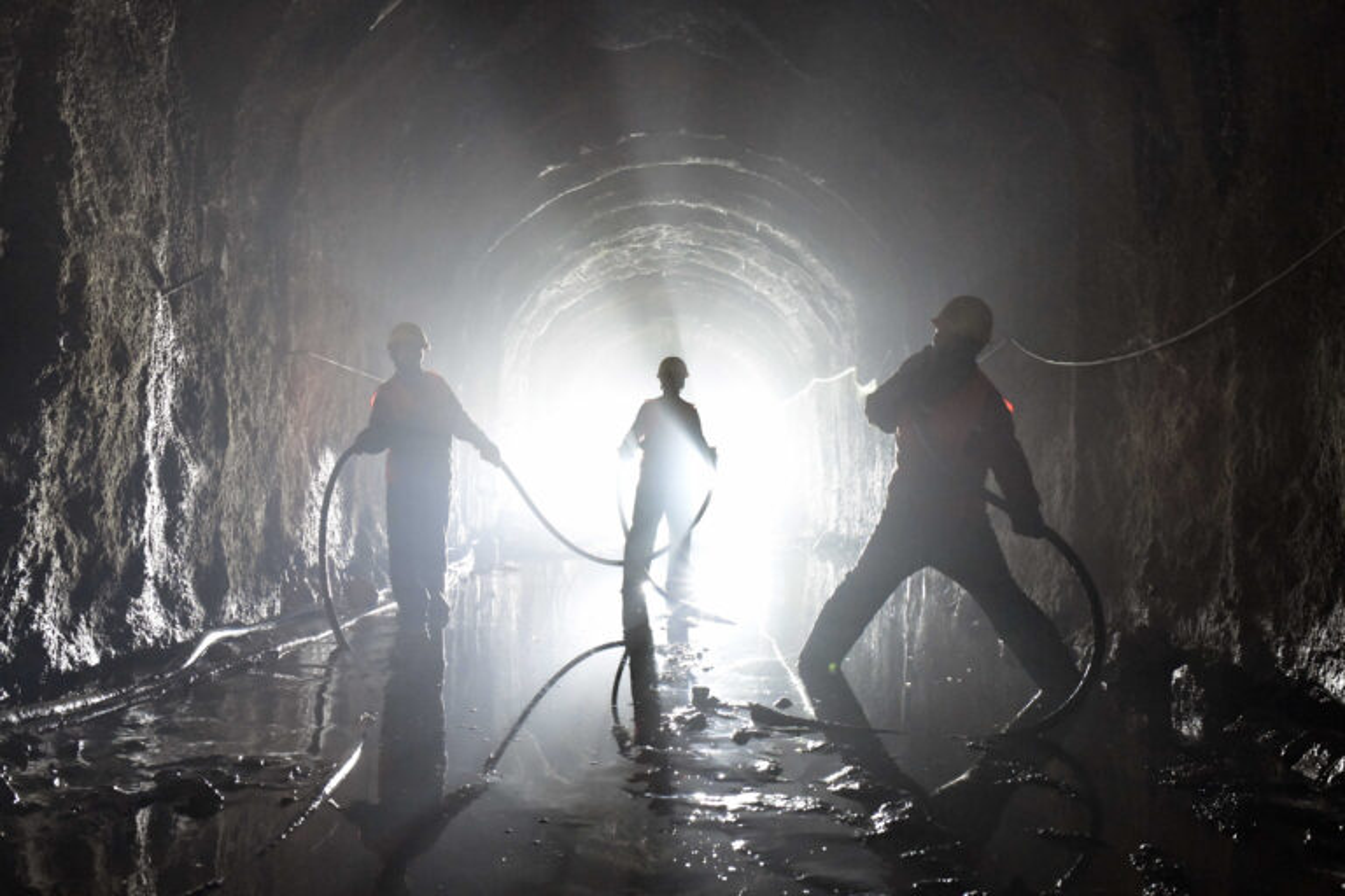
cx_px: 672
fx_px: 1308
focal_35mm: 35
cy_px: 448
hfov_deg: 54.4
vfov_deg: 37.9
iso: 18000
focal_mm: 35
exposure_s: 1/100
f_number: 7.1
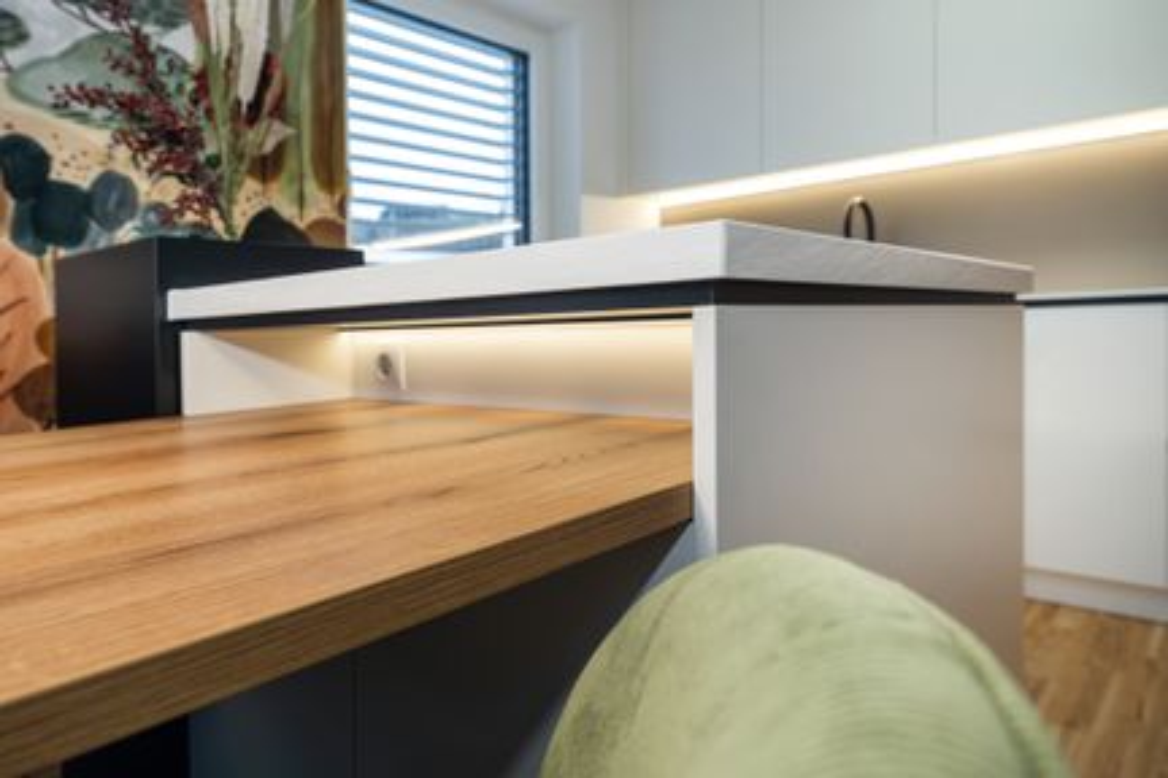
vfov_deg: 53.1
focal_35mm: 24
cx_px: 584
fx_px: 779
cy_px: 389
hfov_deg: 73.7
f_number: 5.6
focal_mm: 24
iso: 2000
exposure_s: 1/100
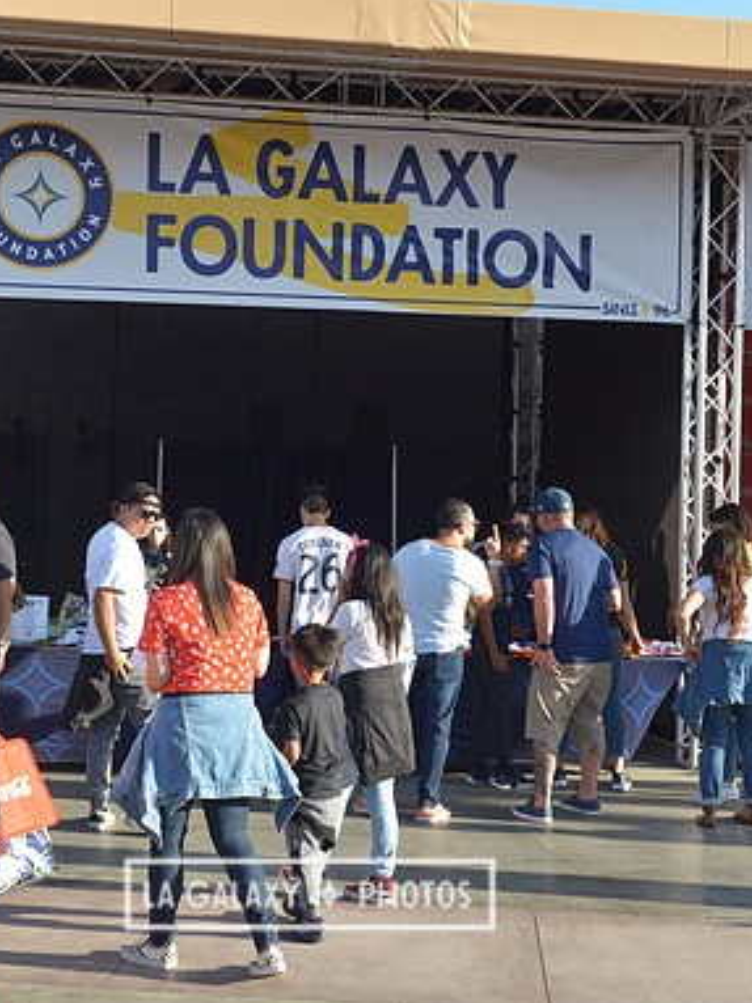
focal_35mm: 51
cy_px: 502
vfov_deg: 37.5
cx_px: 309
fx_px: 1478
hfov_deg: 28.5
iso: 400
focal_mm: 35
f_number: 9
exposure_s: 1/320
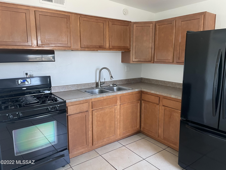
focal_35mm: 26
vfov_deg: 53.1
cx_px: 113
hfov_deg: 67.3
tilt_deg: -8.6
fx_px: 170
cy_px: 85
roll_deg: +0.5
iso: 160
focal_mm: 4.2
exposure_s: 1/60
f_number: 1.6
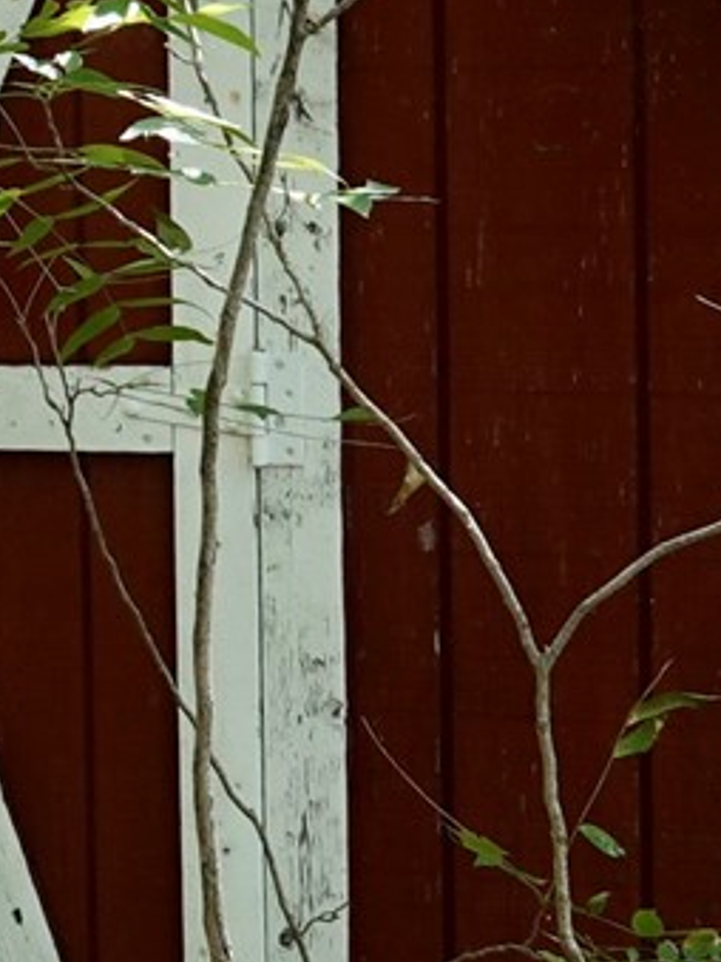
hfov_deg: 9.7
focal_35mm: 148
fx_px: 4113
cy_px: 223
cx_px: -434
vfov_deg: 13.3
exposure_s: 1/40
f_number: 5.6
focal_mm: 8.8
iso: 100
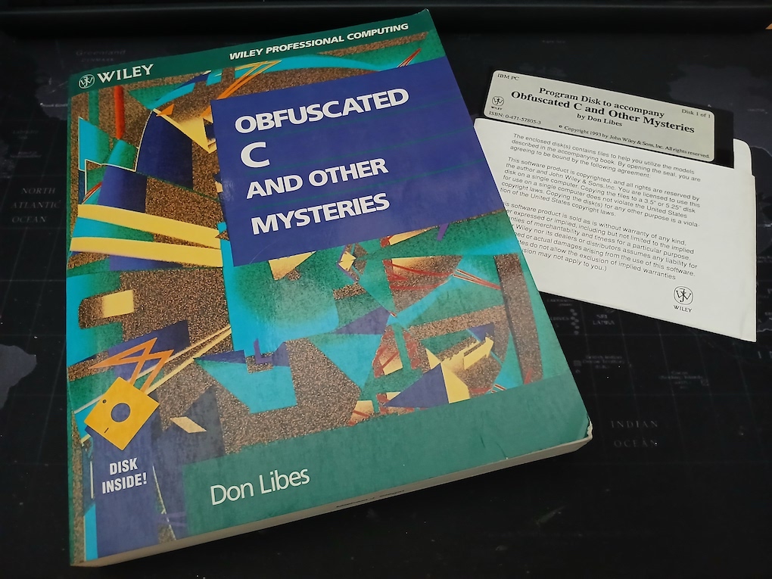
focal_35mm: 26
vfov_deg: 53.1
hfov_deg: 67.3
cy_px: 290
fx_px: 580
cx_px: 386
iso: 500
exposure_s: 1/20
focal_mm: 3.98
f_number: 1.8
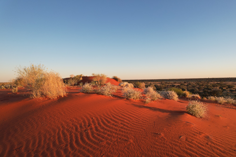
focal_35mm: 22
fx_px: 144
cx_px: 118
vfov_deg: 57.2
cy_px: 78
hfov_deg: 78.6
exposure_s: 1/400
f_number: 2.8
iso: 100
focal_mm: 8.38
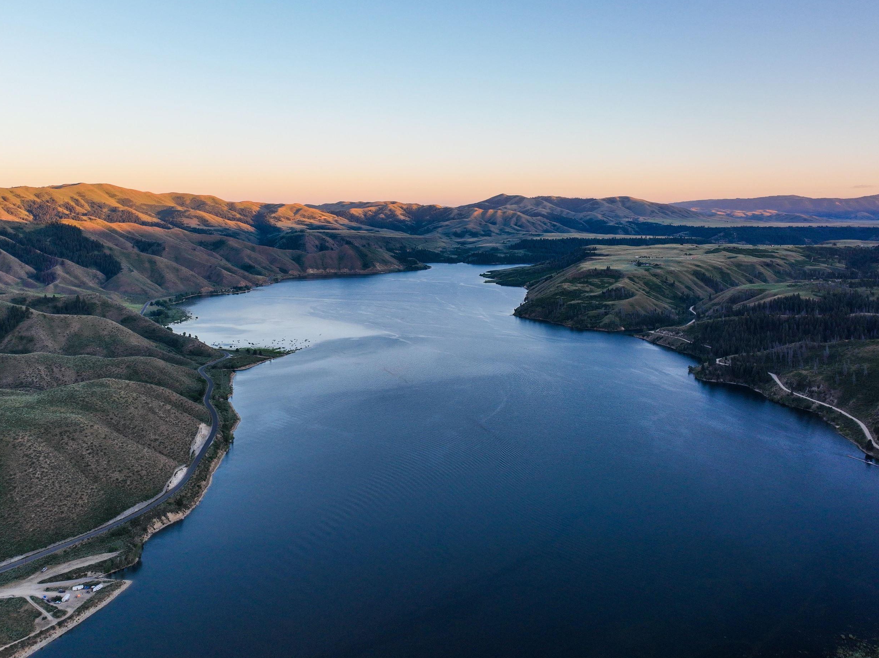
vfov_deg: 46.6
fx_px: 761
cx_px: 420
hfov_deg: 60.0
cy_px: 271
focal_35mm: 30
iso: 100
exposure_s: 1/50
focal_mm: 12.29
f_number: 2.8
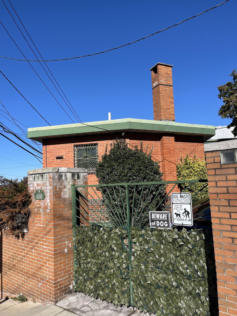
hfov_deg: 53.1
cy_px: 158
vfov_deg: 67.3
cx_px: 118
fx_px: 237
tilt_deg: +3.2
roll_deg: +0.4
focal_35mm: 26
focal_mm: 5.1
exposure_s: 1/3413
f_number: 1.6
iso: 50
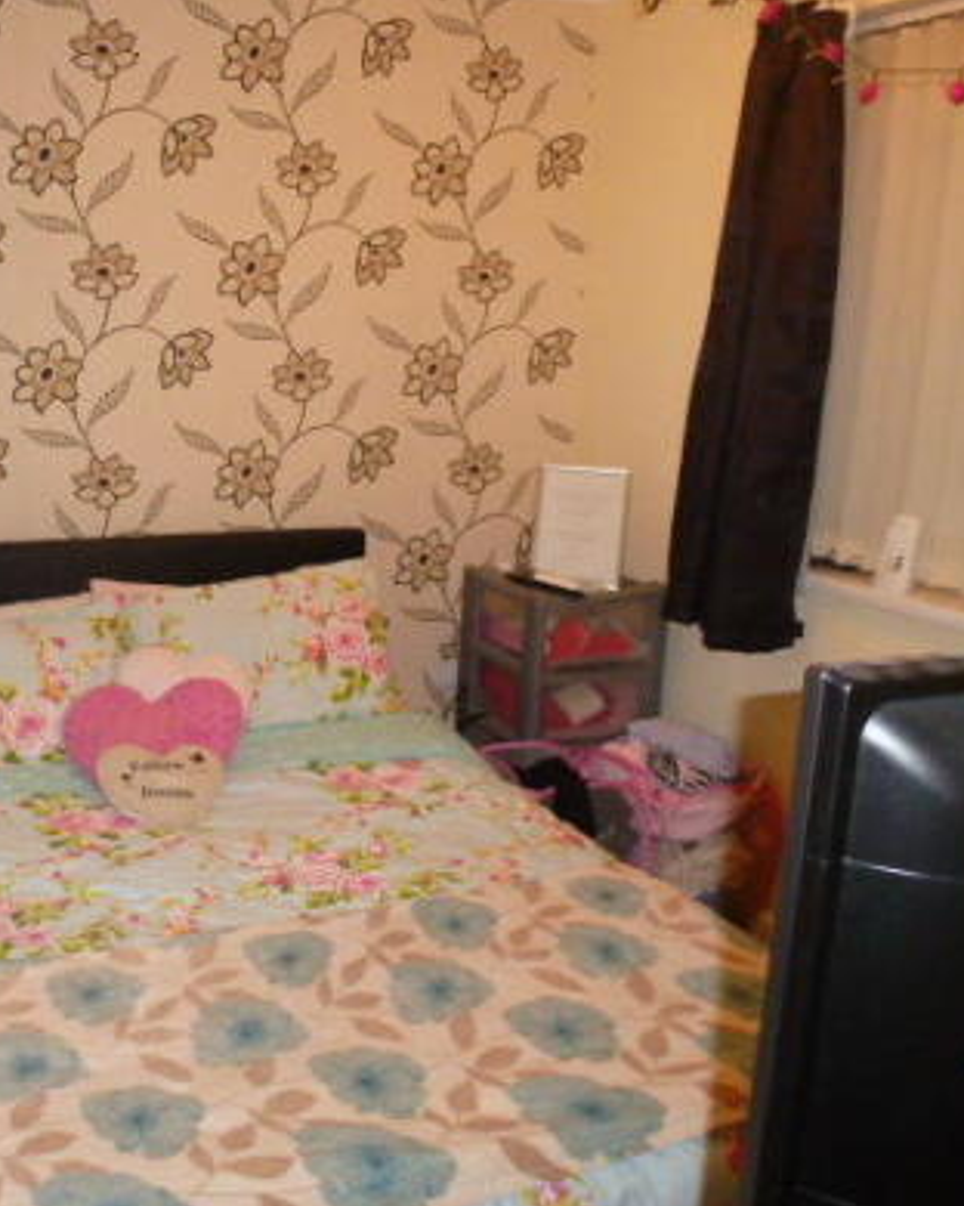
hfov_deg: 39.6
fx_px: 1248
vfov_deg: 51.5
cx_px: 125
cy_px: 571
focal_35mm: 35
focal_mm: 4.3
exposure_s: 1/60
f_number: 3.3
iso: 800
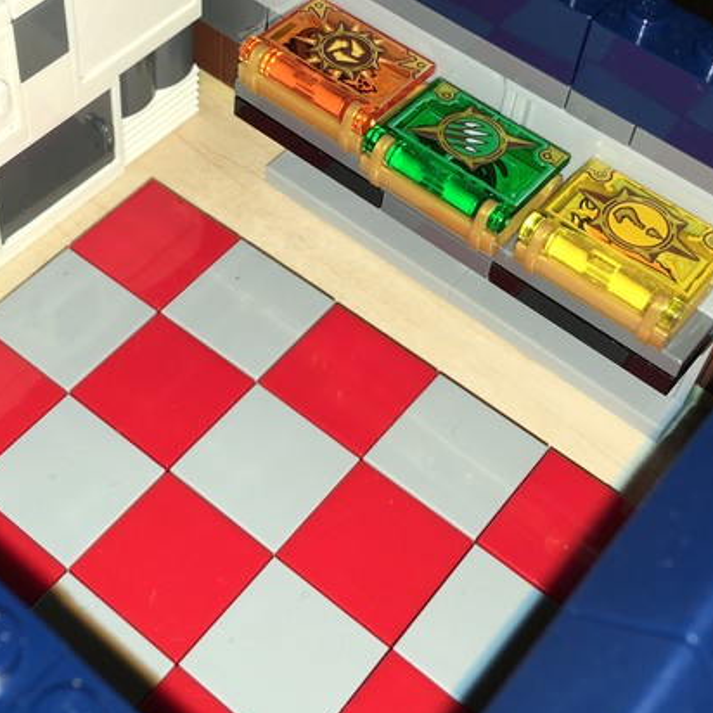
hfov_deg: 30.4
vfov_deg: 30.2
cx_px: 272
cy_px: 210
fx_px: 1305
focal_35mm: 56
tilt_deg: -50.6
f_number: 2.2
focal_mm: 4.15
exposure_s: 1/105
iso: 25
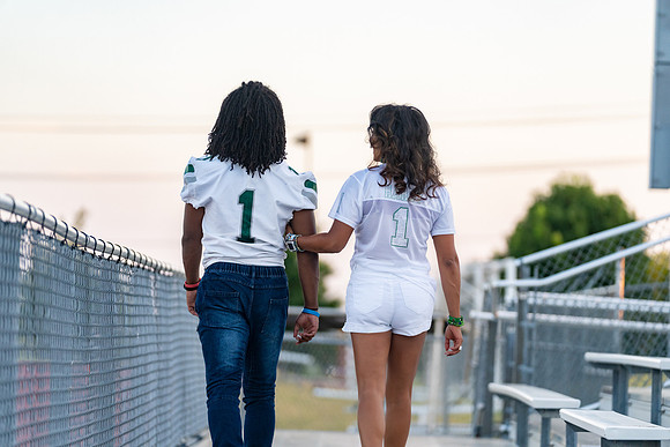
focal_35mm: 147
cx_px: 335
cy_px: 224
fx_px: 2736
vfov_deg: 9.3
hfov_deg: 14.0
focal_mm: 147
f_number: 2.8
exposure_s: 1/1000
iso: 1250
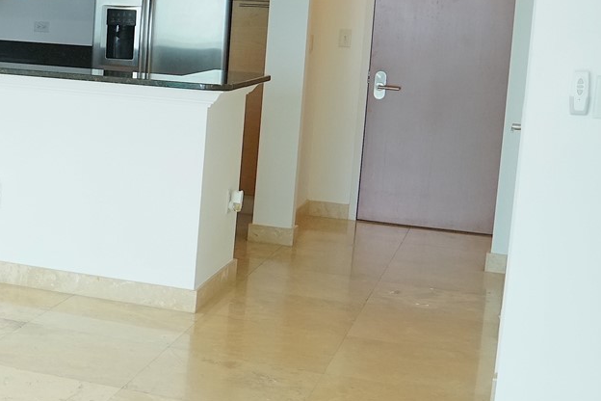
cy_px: 133
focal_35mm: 69
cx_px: -110
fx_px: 1158
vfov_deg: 19.6
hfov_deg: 26.1
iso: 1600
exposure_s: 1/400
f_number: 2.8
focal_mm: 17
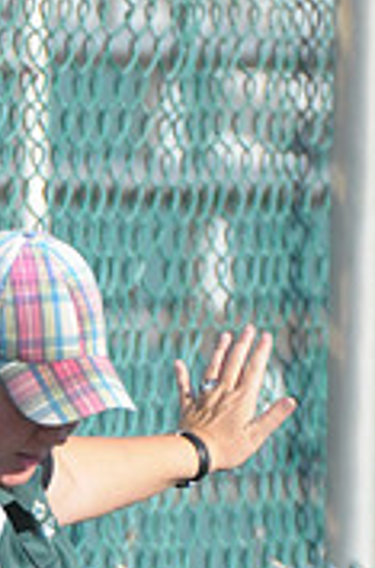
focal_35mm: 1872
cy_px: 828
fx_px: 29421
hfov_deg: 0.7
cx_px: 2
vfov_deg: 1.1
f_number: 4
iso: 1600
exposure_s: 1/8000
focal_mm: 380
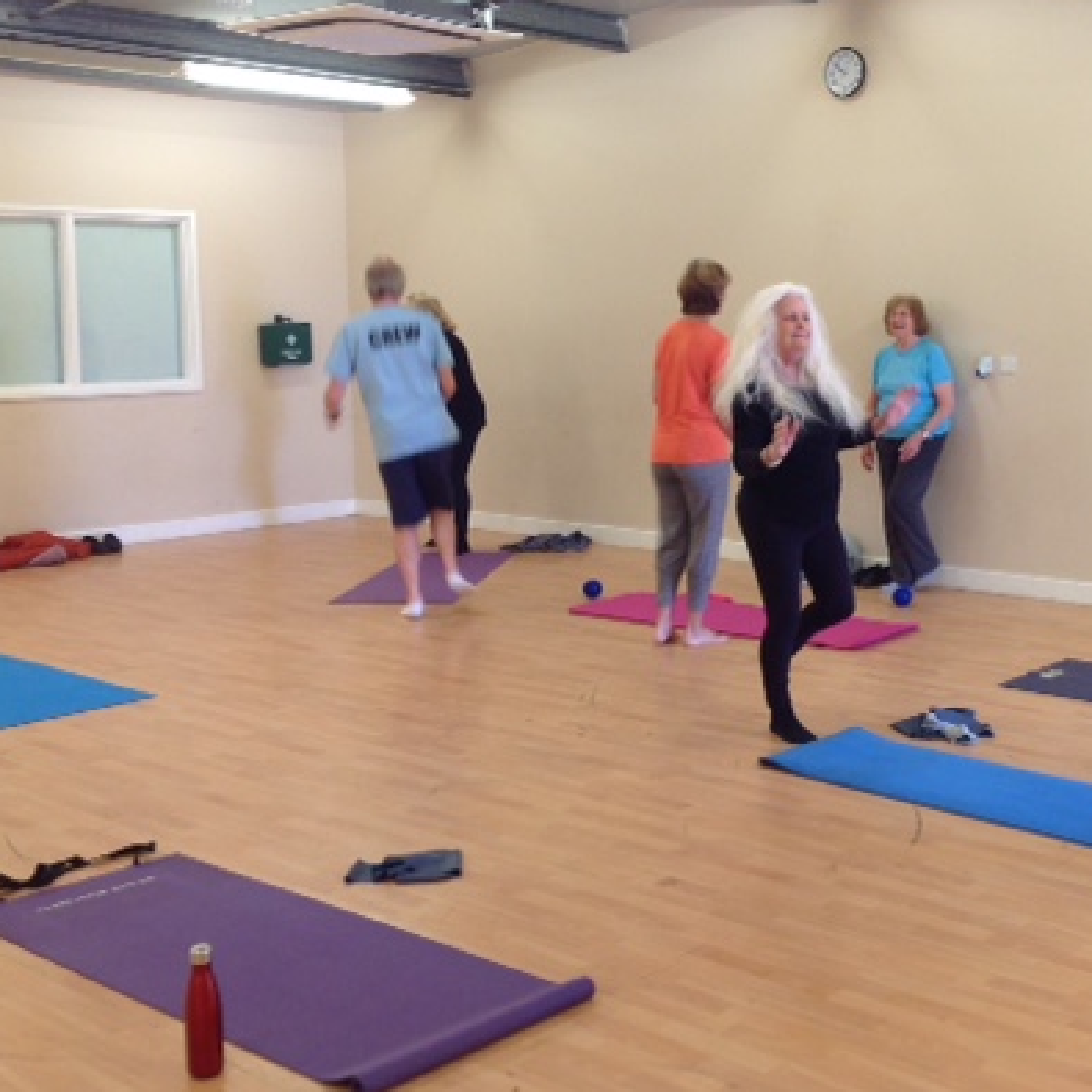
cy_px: 498
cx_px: 769
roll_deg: +0.1
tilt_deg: -4.5
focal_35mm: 50
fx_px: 1785
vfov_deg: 34.0
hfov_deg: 33.6
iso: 50
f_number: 2.4
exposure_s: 1/17
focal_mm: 4.28
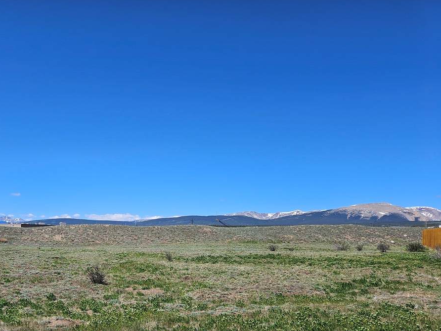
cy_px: 235
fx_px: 420
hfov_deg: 54.0
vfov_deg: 42.0
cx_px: 140
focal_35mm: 33
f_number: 1.8
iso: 25
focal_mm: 5.4
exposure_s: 1/2204
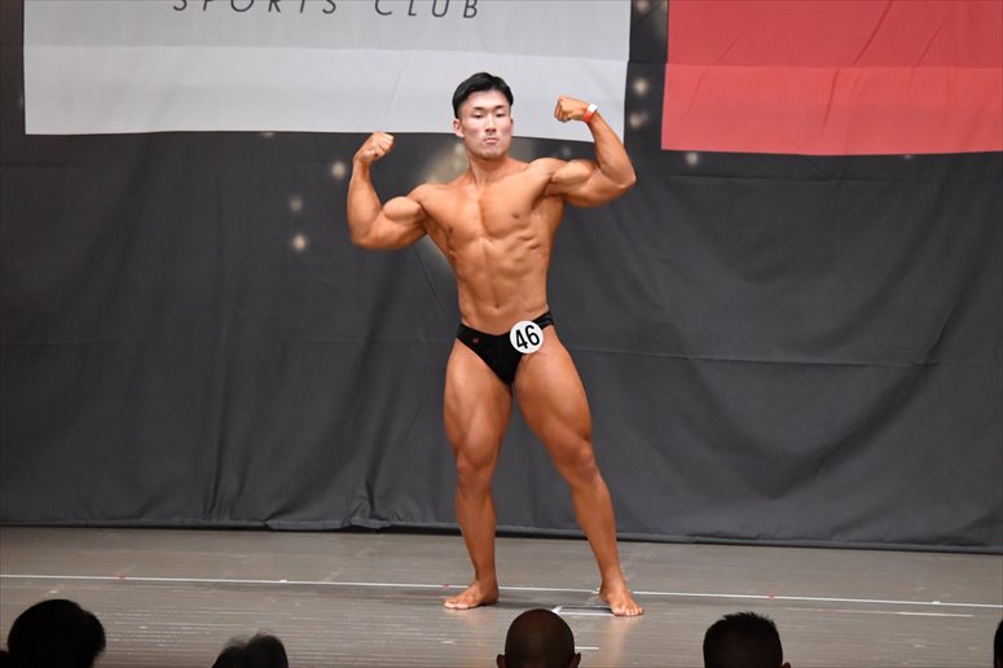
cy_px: 334
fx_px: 6043
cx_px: 502
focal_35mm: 217
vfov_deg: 6.3
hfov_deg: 9.5
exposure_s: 1/400
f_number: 5.6
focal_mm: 145
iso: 6400
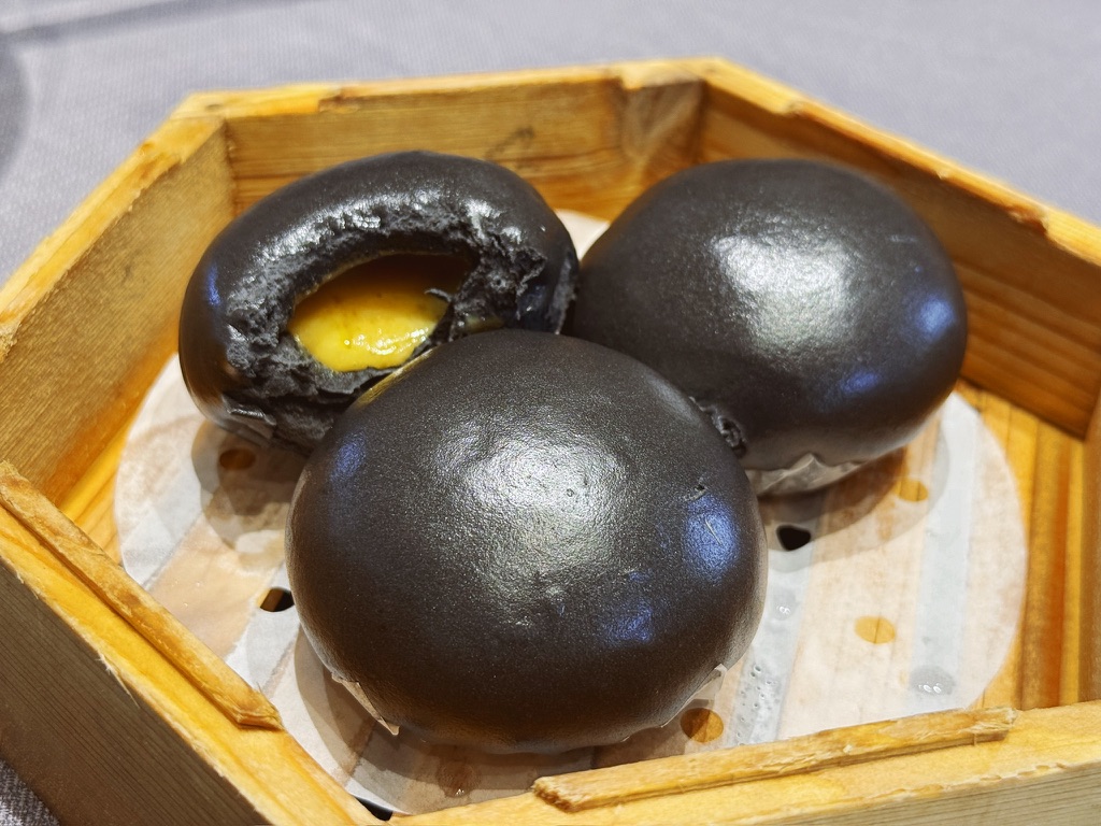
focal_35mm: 48
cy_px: 413
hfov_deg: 39.7
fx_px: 1527
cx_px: 550
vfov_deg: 30.3
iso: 100
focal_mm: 6.76
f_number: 1.78
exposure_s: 1/50
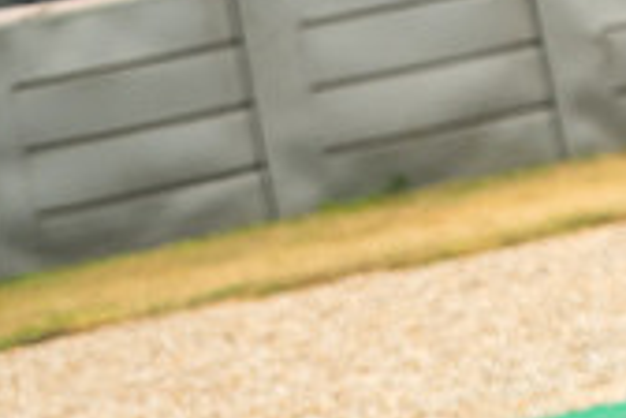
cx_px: 1062
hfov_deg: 1.4
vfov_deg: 0.9
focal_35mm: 1452
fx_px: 25247
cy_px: 696
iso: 400
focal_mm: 280
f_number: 2.8
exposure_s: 1/2000
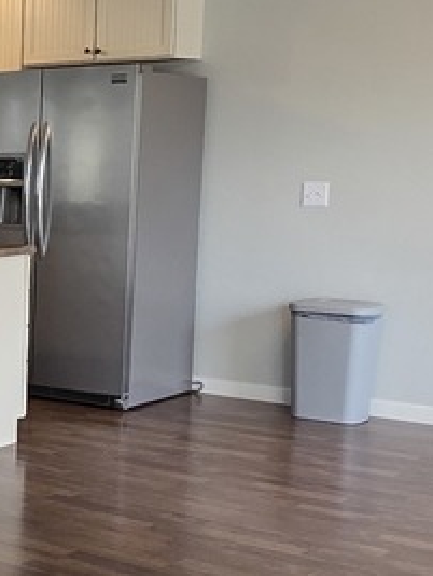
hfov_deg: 17.6
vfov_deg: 27.7
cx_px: -312
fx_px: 1165
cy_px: 330
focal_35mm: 70
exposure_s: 1/120
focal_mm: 2.2
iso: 100
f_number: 1.9
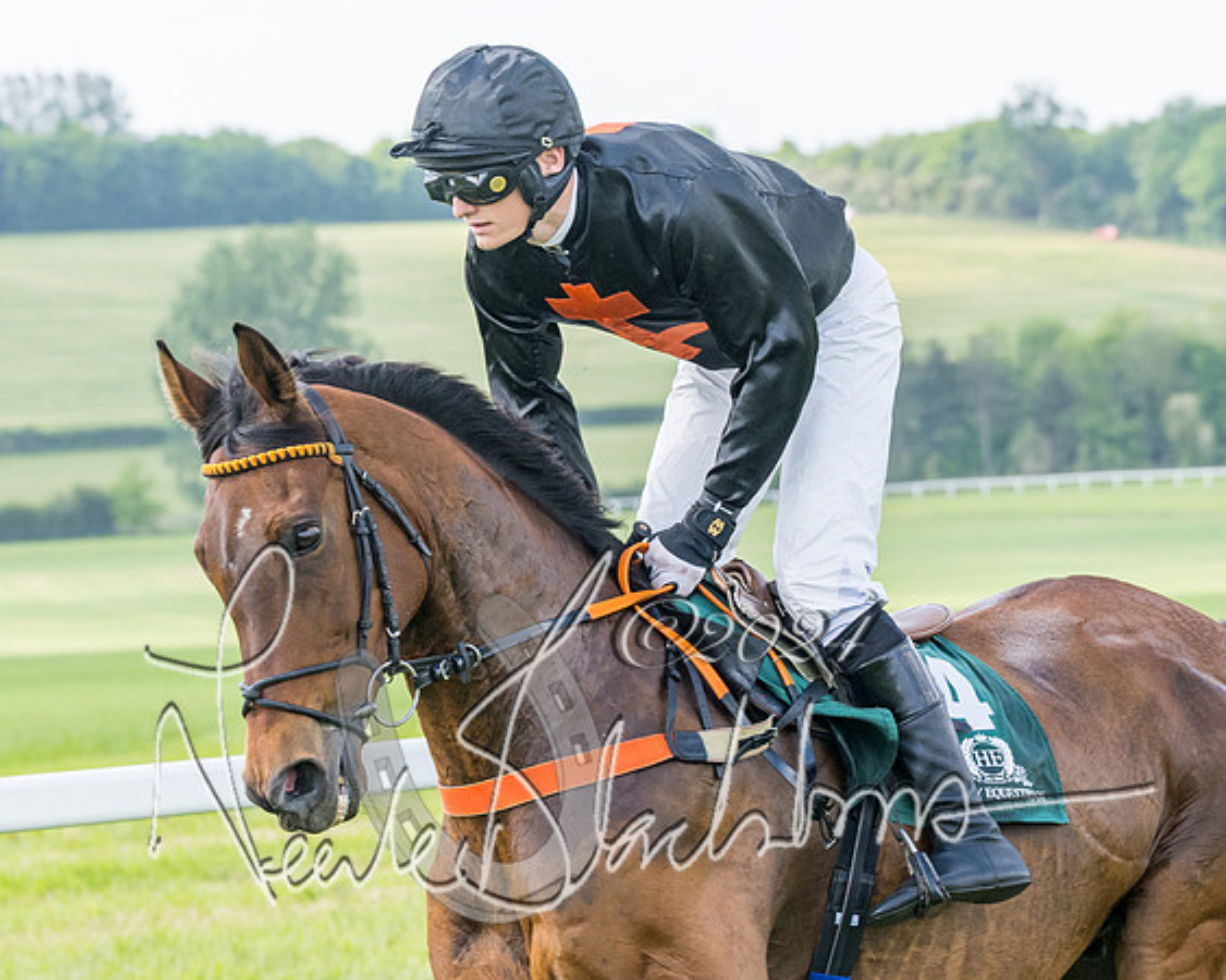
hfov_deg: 9.3
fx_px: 7565
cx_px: 709
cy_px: 490
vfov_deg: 7.4
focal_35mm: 209
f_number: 5
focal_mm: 89
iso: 400
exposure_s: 1/800
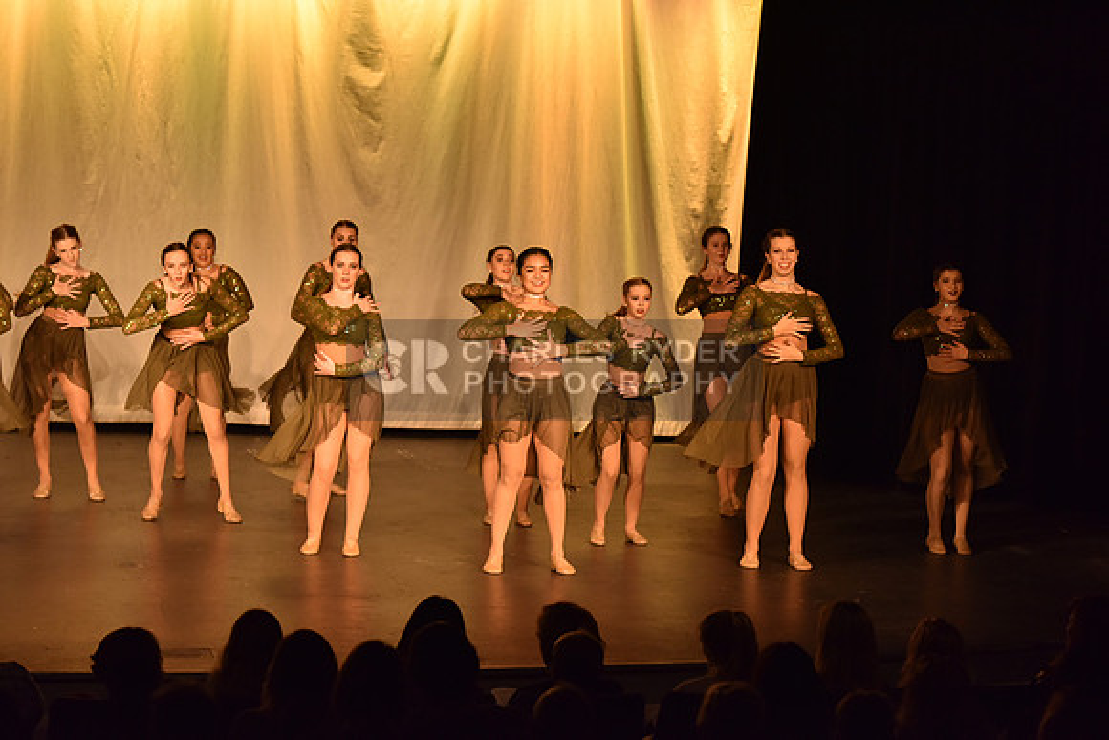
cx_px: 554
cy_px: 370
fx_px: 3389
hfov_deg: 18.6
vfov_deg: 12.5
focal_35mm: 110
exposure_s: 1/250
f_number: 4
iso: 2000
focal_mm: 110
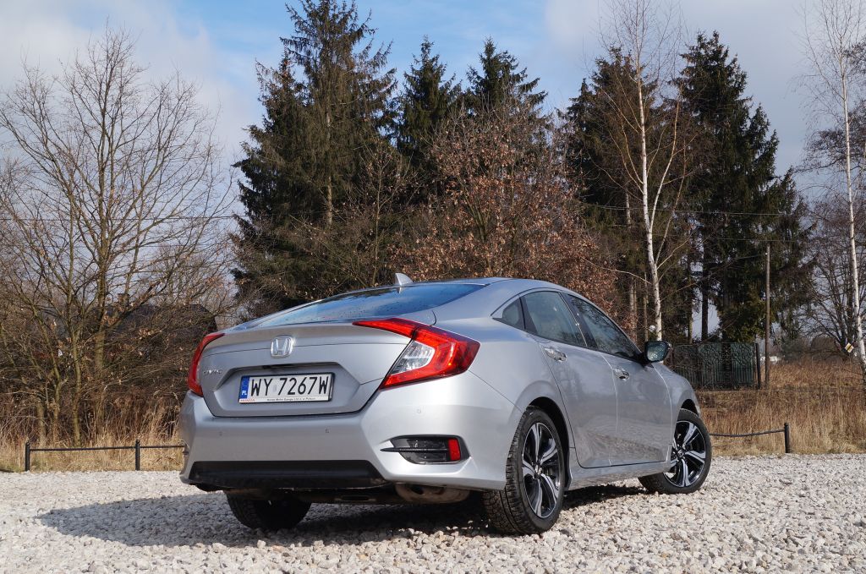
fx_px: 1009
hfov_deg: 46.5
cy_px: 287
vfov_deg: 31.8
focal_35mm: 42
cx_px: 433
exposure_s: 1/125
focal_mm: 28
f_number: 13
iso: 100
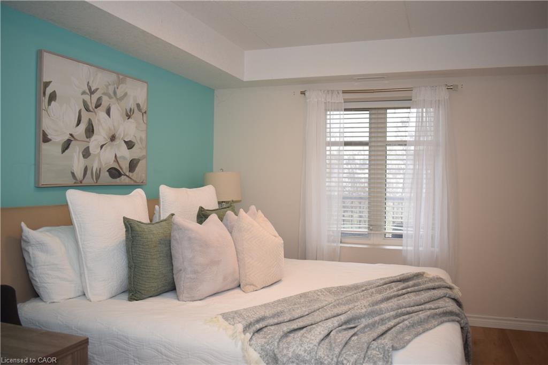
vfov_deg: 43.6
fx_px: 456
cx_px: 274
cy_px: 182
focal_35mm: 30
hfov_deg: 61.9
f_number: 3.8
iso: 800
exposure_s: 1/160
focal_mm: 20
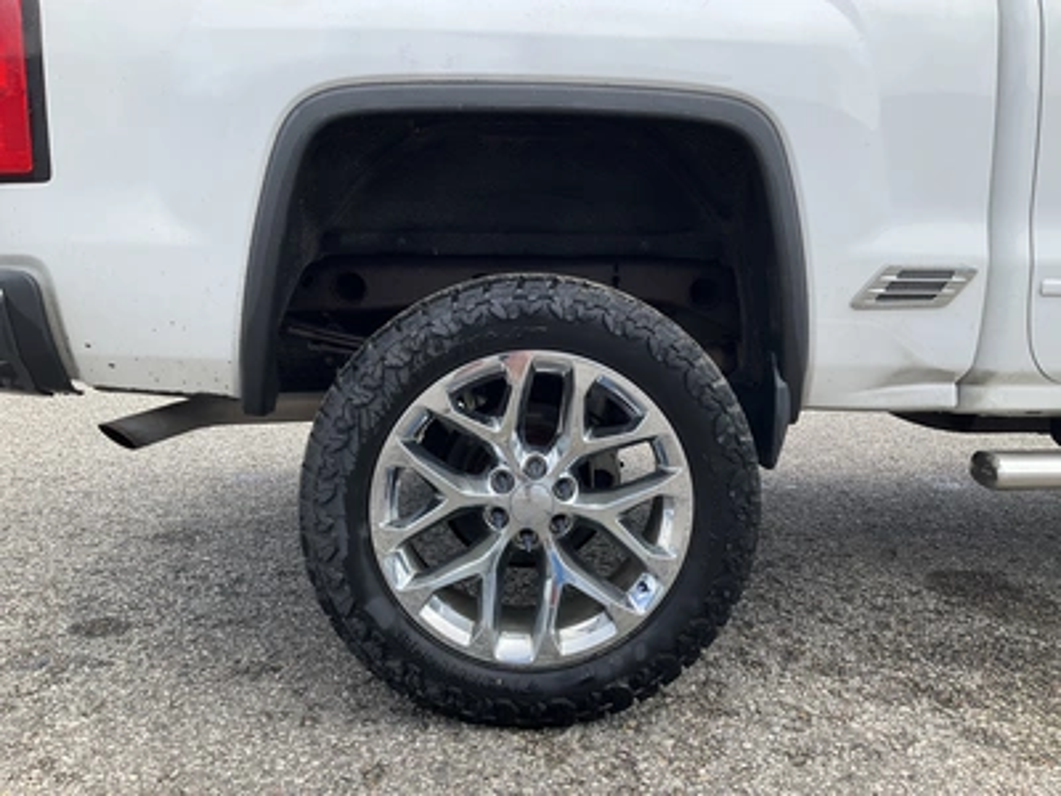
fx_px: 889
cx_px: 530
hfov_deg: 61.7
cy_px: 398
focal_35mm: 29
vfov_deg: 48.2
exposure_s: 1/568
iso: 25
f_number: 1.8
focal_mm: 3
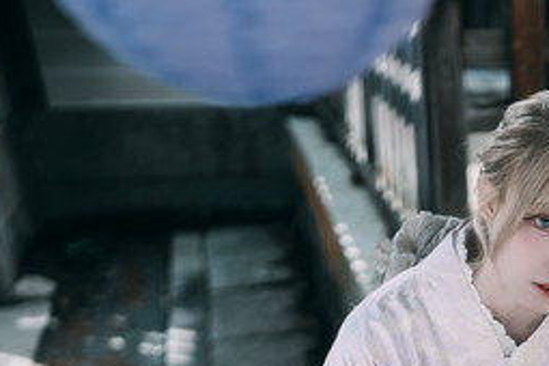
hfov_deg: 17.5
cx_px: 784
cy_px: 543
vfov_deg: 12.2
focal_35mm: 107
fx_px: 1632
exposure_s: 1/3200
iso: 64
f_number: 1.4
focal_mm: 35
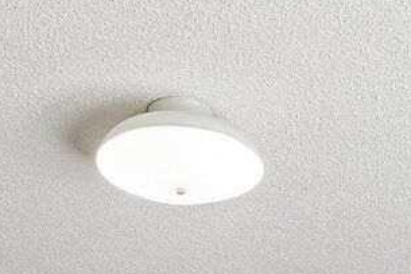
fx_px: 1119
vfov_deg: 11.4
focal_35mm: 98
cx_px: 341
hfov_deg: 20.5
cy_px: 674
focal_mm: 14.6
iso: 320
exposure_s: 1/25
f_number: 8
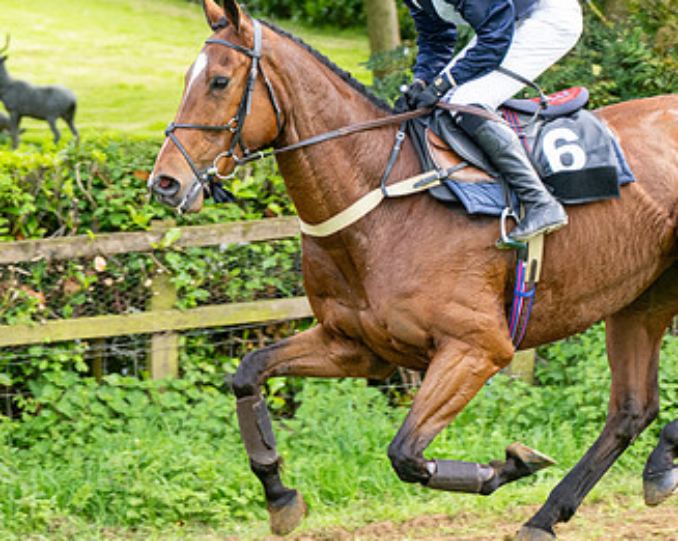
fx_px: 4972
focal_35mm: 248
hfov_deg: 7.8
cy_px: 279
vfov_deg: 6.2
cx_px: 534
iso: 400
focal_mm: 103
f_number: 4
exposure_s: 1/800
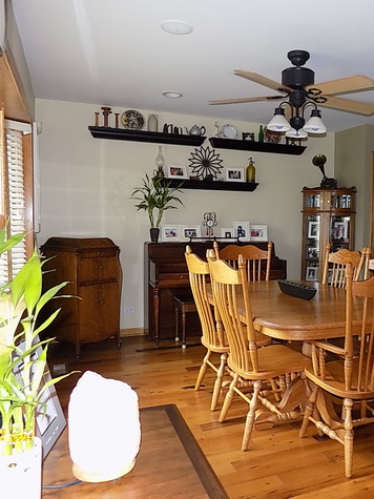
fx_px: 447
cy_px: 251
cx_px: 291
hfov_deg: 43.6
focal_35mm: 31
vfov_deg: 58.4
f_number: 3.1
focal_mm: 4
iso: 200
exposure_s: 1/30
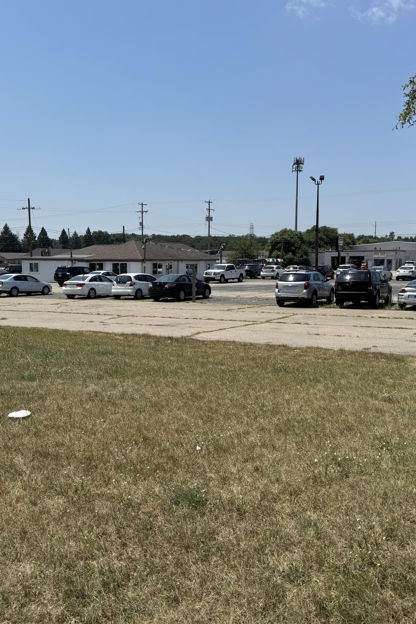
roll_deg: -0.1
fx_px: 589
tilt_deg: -5.0
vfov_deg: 55.8
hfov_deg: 38.8
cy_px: 308
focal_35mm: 34
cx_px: 187
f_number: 1.78
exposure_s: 1/6410
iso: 80
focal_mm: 6.76
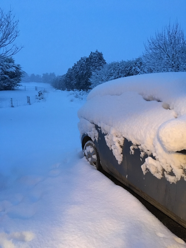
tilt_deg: -12.7
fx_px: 208
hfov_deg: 48.2
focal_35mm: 29
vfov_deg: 61.7
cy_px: 124
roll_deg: -1.1
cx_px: 93
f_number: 2.2
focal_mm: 4.15
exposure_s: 1/17
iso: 320
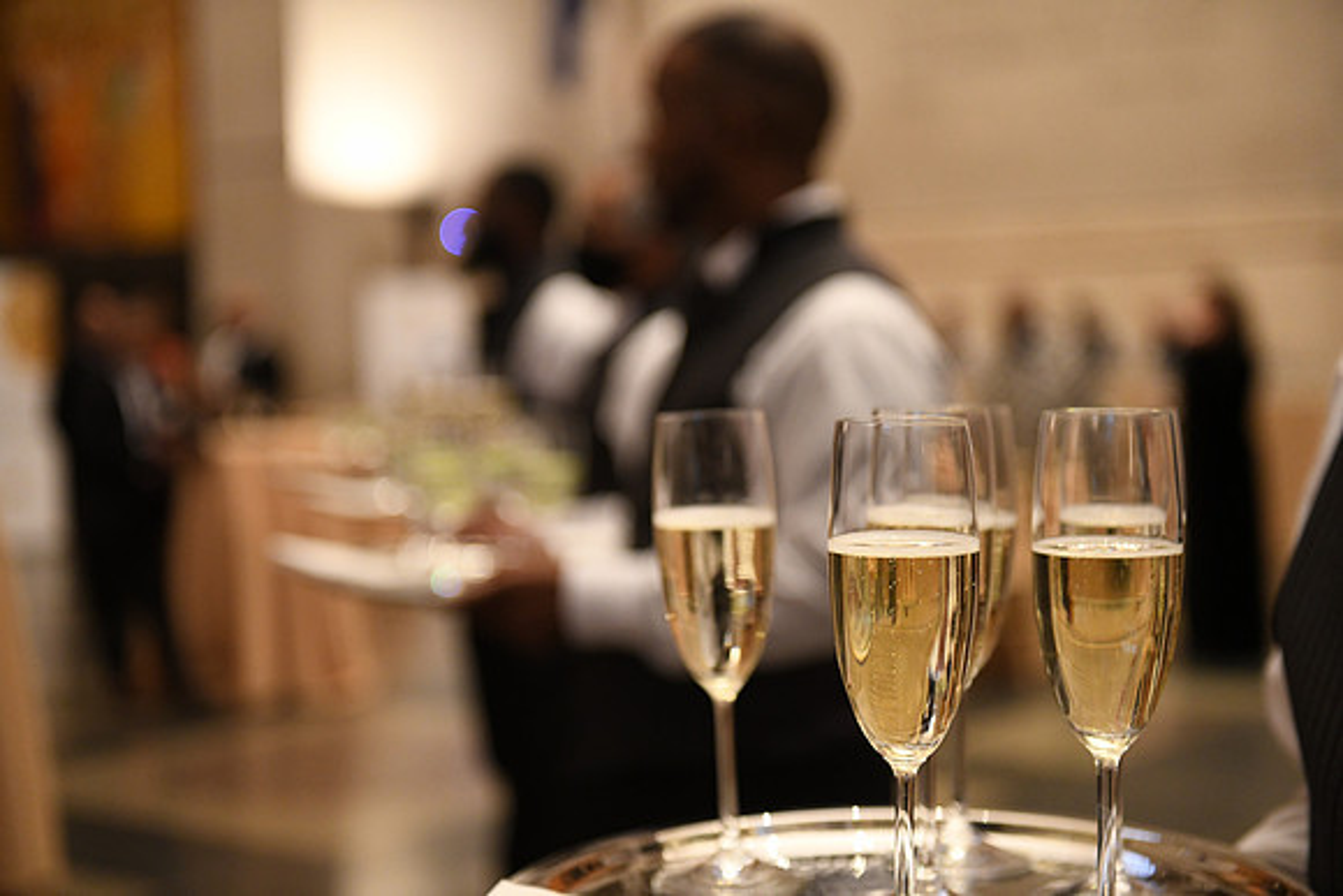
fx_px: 2090
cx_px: 672
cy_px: 448
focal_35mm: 56
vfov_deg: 24.2
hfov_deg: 35.6
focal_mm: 56
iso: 4000
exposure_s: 1/125
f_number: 2.8
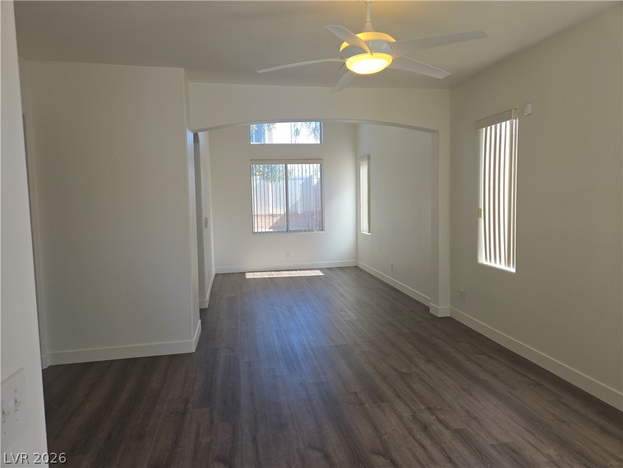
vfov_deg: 58.9
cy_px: 234
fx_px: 414
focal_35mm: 23
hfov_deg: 73.9
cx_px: 312
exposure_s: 1/168
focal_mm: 5.4
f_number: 1.8
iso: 25
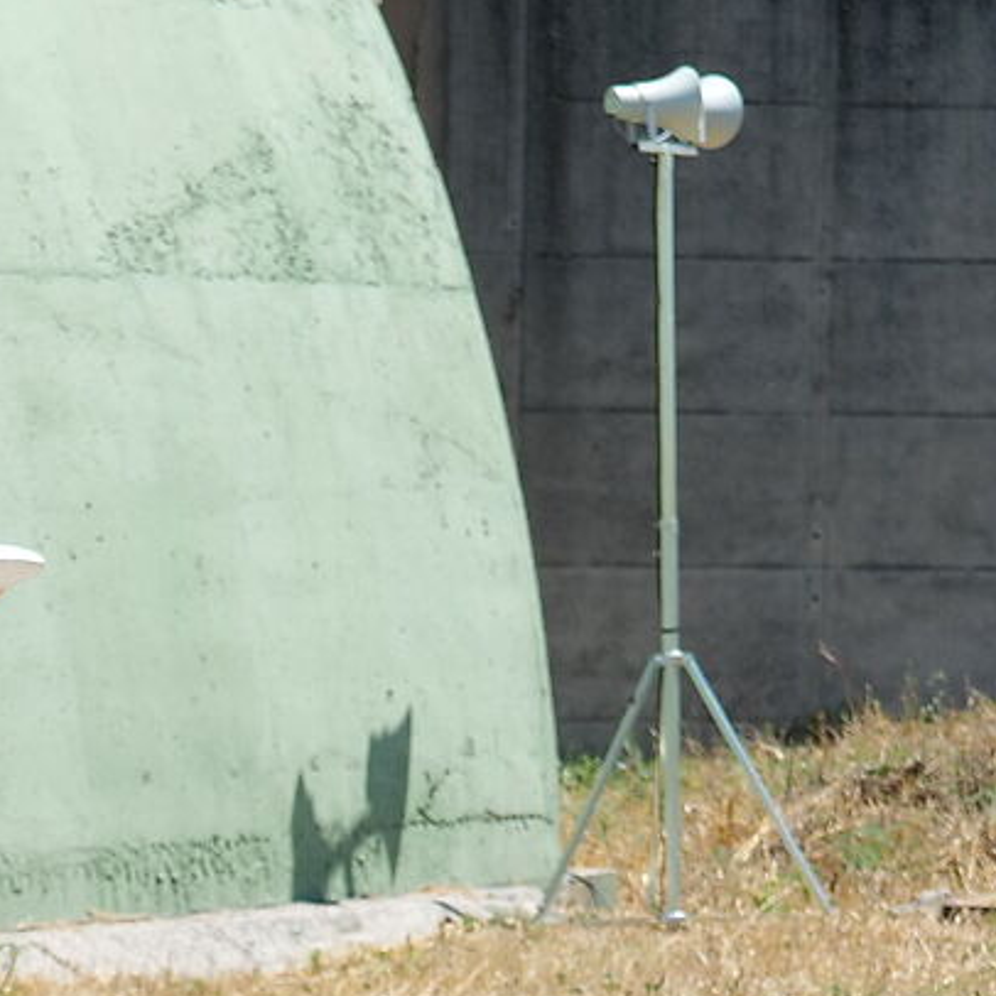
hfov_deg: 6.9
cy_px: 1560
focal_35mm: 251
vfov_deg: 6.9
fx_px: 8171
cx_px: -22
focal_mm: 50
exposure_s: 1/250
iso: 100
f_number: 6.3
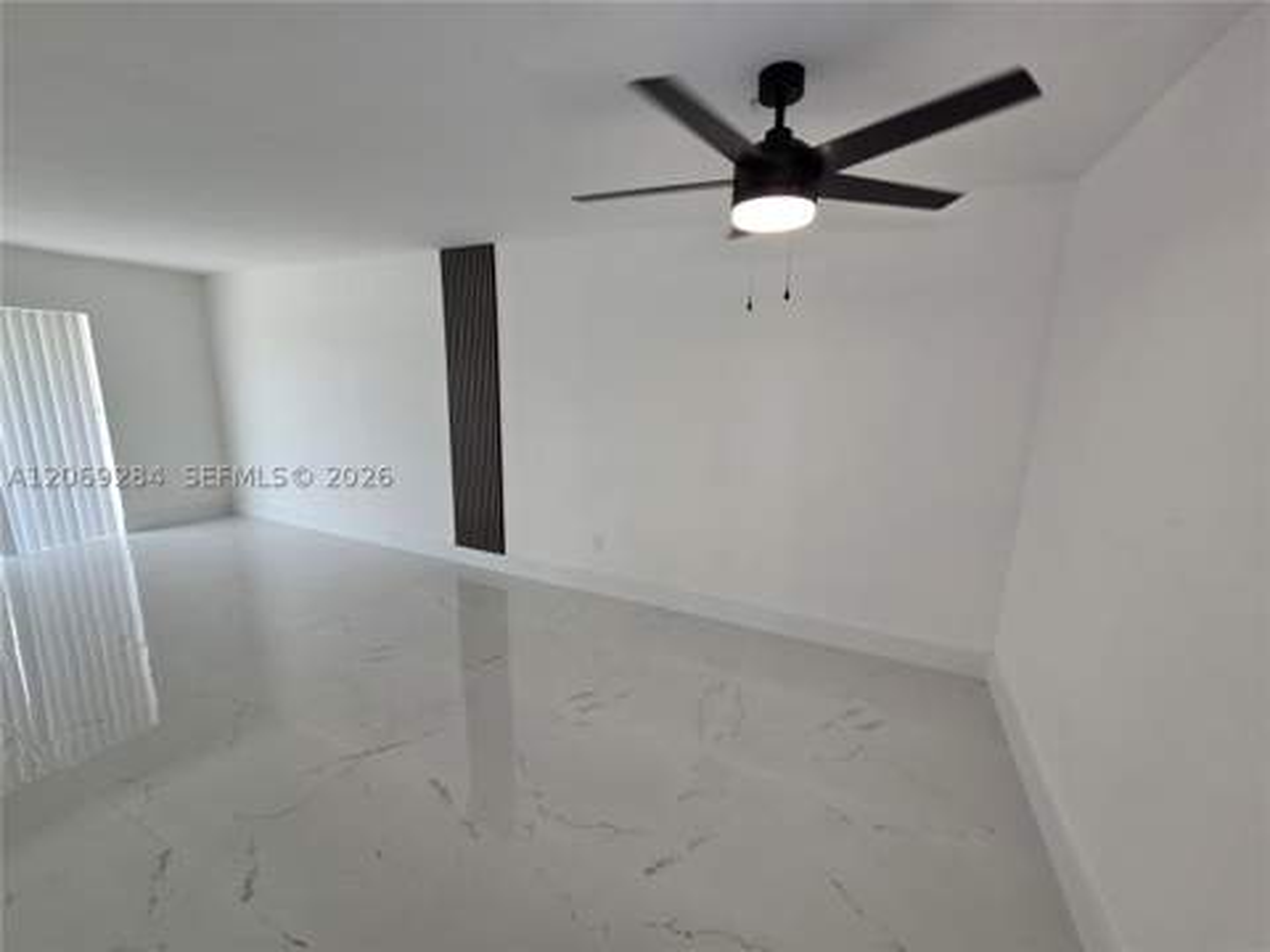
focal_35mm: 13
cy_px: 476
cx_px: 635
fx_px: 477
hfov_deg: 106.2
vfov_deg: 89.9
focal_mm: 2.2
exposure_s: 1/120
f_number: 2.2
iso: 64
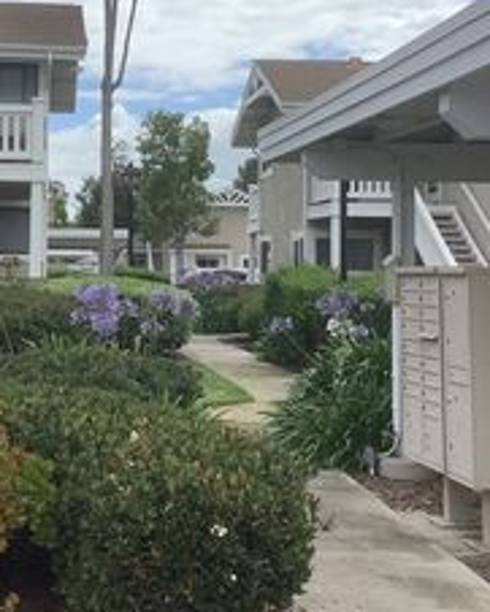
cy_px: 229
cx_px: 179
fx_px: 1214
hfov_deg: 22.8
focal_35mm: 67
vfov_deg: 28.2
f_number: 2.4
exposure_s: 1/1404
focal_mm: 3.3
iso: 25
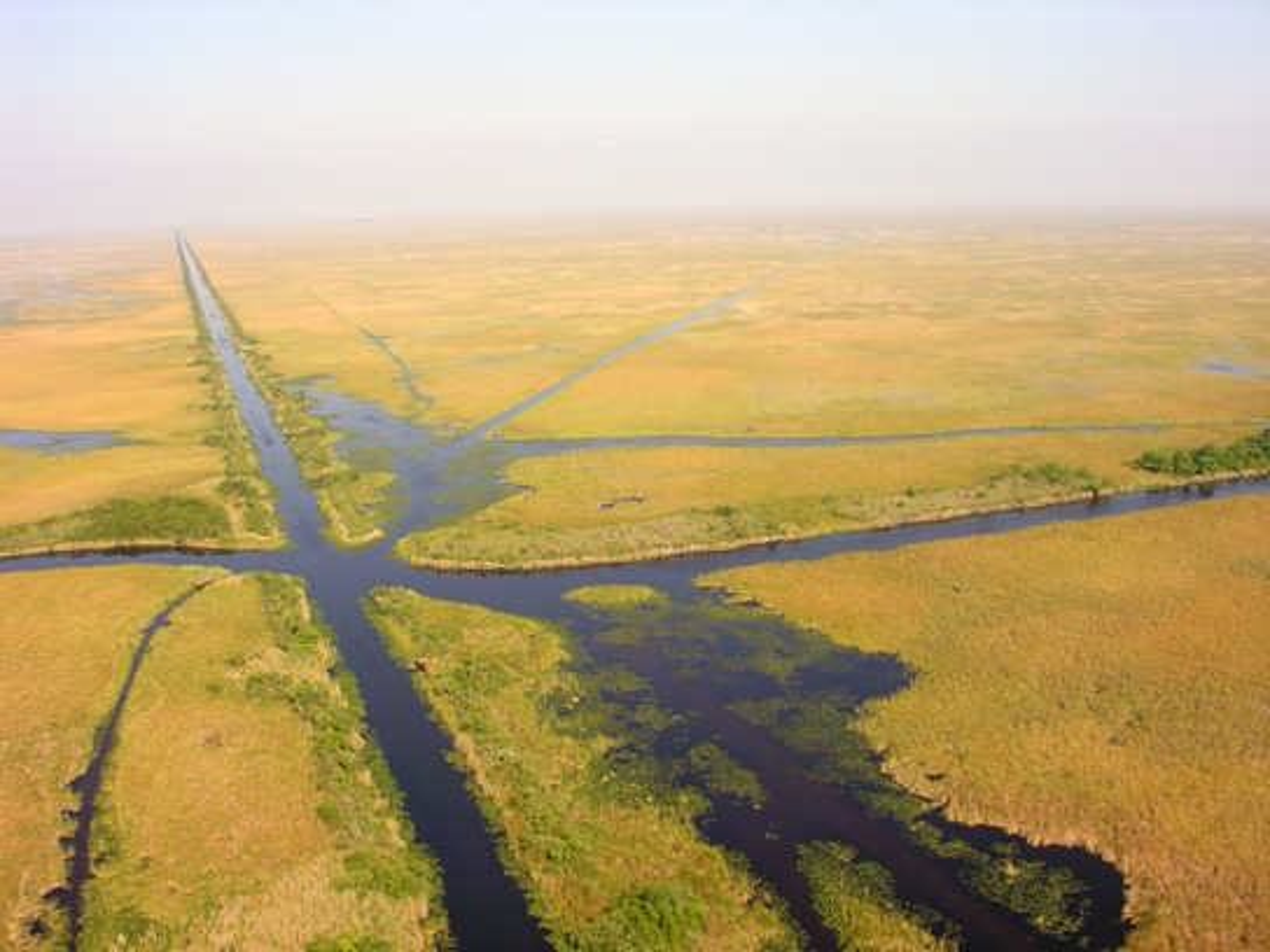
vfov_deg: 40.7
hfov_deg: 52.6
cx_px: 635
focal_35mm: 35
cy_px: 476
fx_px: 1284
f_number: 5.6
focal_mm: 8.9
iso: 50
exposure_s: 1/170
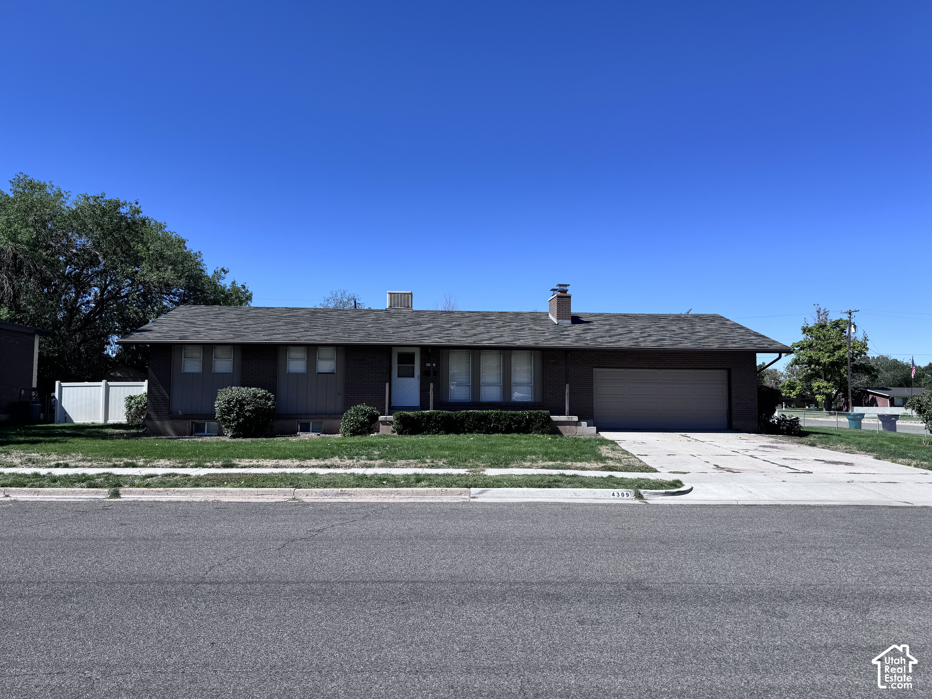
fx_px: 646
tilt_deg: +3.6
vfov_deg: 56.8
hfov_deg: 71.6
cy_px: 350
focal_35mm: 24
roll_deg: -0.2
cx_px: 466
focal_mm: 6.76
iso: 80
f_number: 1.78
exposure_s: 1/4950
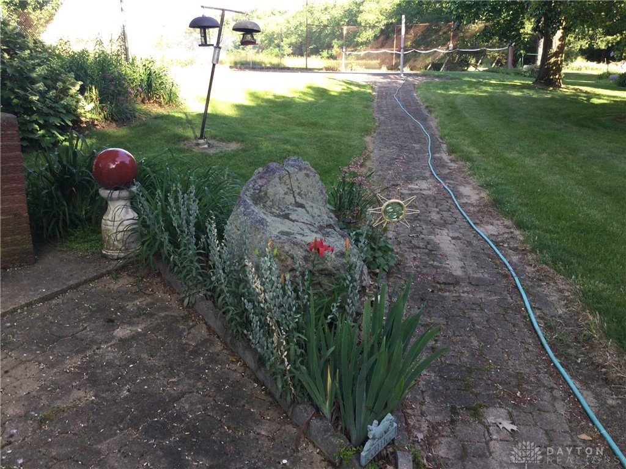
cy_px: 234
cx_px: 313
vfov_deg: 45.4
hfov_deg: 58.4
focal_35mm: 31
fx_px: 561
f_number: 2.4
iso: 40
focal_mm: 3.3
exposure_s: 1/120
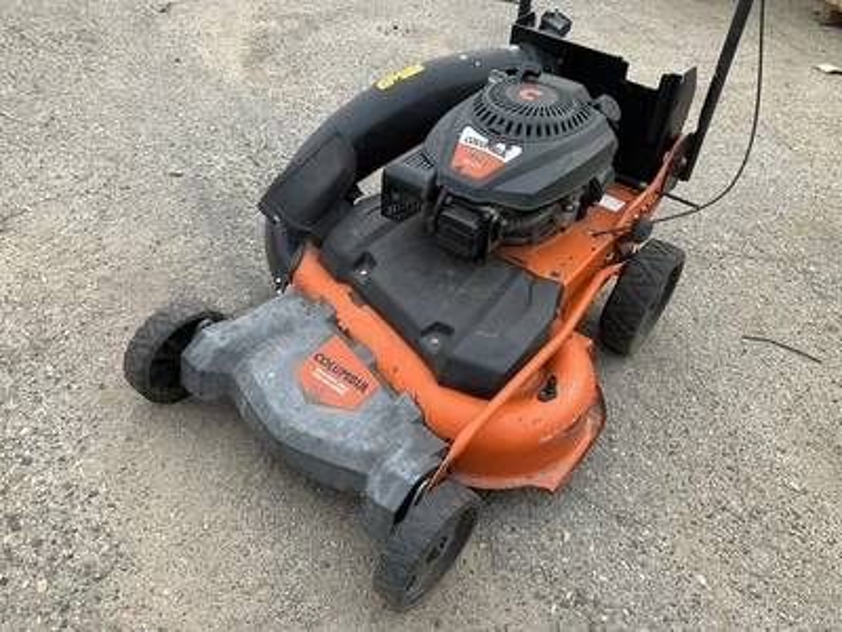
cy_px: 316
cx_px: 421
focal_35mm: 29
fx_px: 705
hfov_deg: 61.7
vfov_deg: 48.2
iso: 20
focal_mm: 3
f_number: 1.8
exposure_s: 1/167
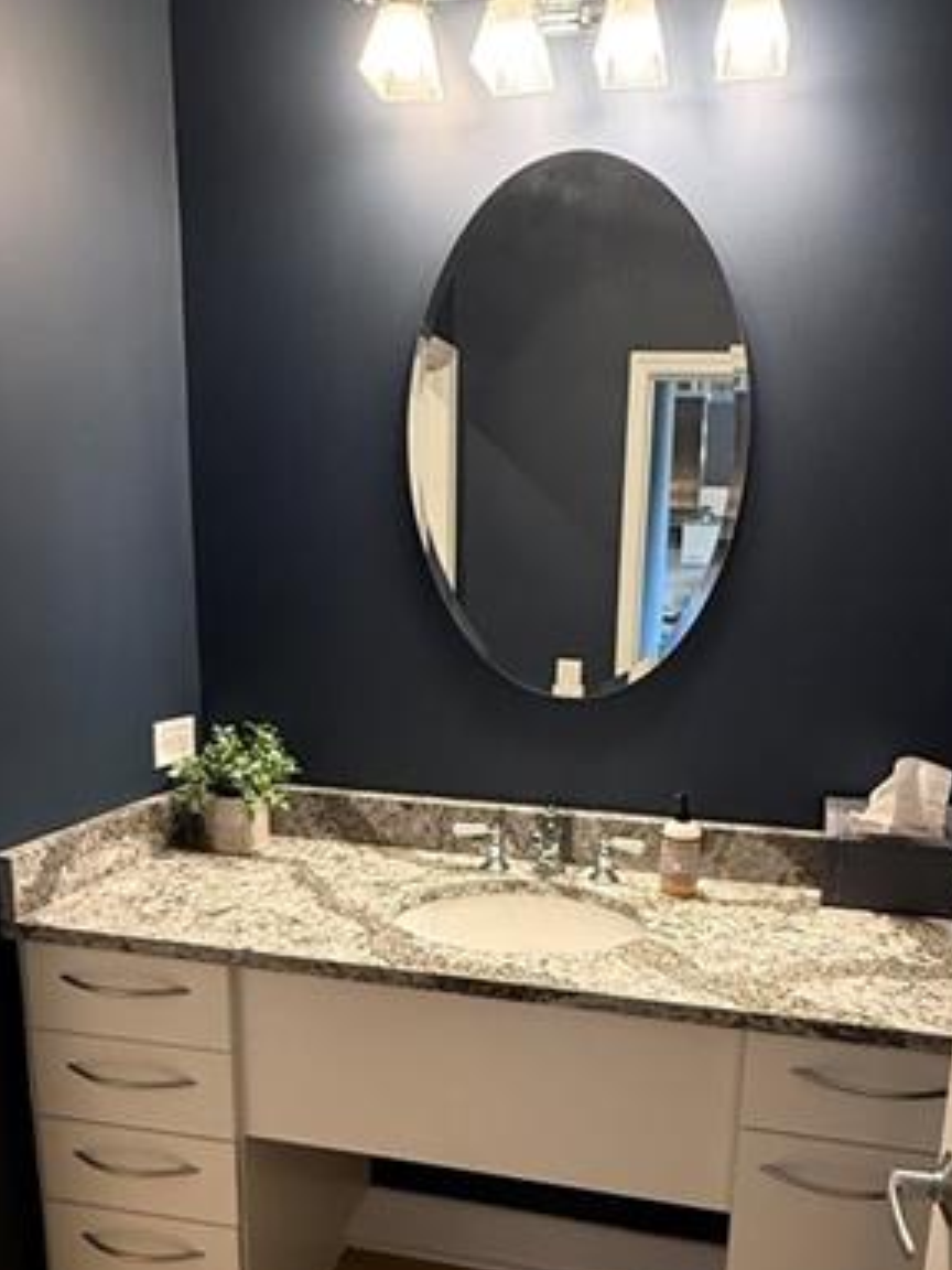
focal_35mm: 28
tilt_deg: -10.7
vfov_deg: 62.6
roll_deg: -3.4
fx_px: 1027
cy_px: 790
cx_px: 575
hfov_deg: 49.4
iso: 500
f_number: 2.2
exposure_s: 1/60
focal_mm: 2.22
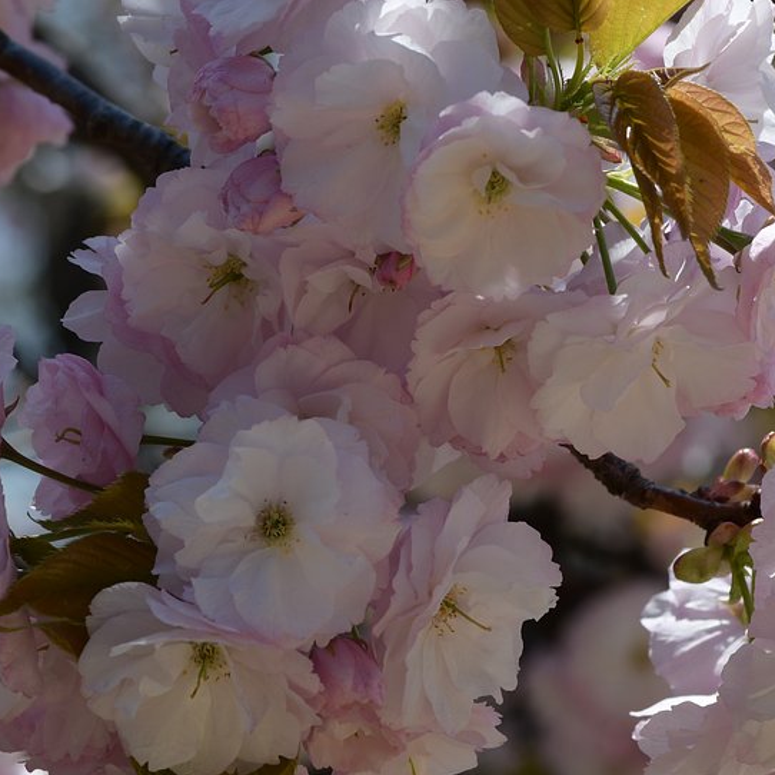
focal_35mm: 252
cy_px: 395
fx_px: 6383
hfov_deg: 6.9
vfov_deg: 6.9
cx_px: 435
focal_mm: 105
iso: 250
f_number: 10
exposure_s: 1/500
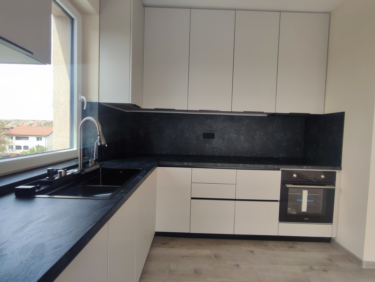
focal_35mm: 16
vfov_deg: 78.2
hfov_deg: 94.5
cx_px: 188
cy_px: 141
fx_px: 173
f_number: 2.2
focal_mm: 1.65
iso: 50
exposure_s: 1/310
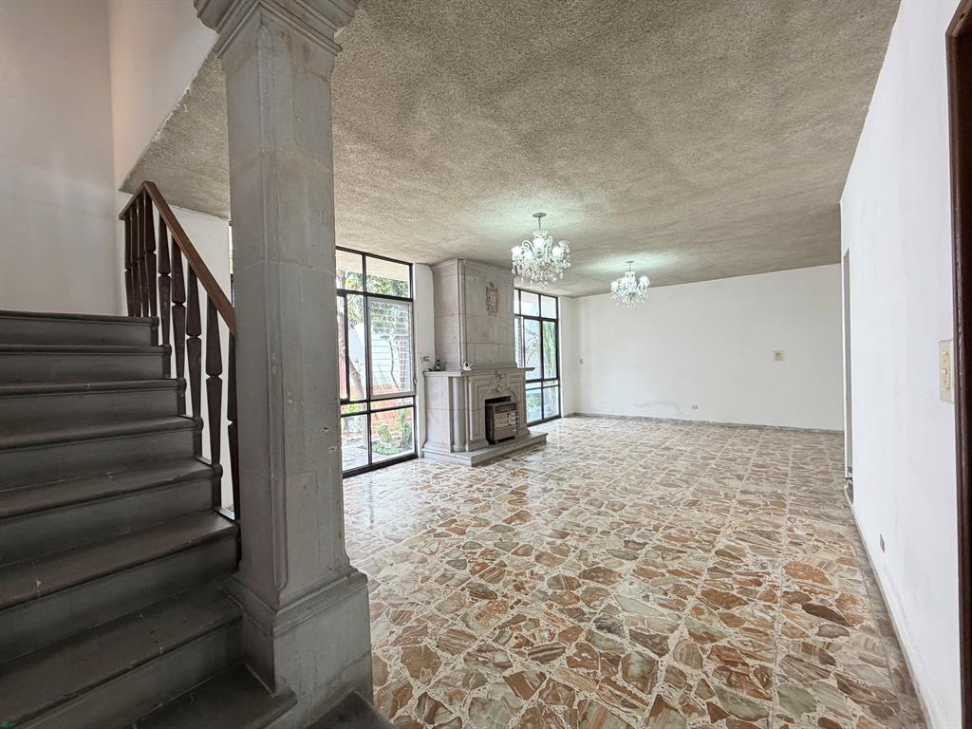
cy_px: 364
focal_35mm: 14
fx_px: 393
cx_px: 486
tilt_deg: -1.3
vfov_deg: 85.7
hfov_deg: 102.1
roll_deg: +1.3
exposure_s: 1/120
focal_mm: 2.22
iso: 160
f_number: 2.2
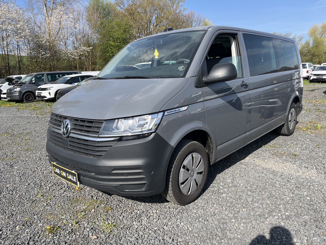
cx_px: 163
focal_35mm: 26
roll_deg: +4.9
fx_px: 245
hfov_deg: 67.3
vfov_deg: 53.1
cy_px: 122
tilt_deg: -8.3
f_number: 1.6
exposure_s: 1/2137
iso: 50
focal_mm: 5.1
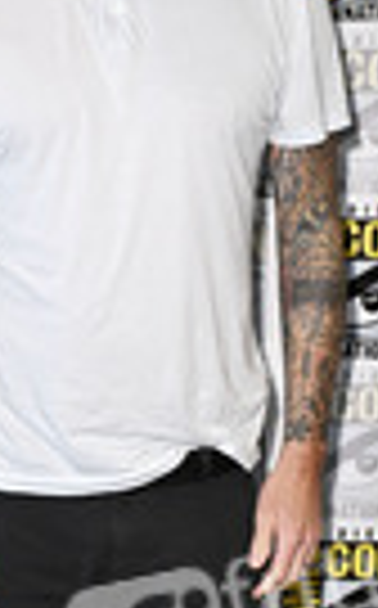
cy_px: 410
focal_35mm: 115
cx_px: -112
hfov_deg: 11.1
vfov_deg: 18.1
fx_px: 1902
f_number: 4.5
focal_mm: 38
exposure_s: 1/250
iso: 1250
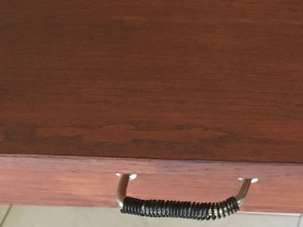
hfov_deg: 17.7
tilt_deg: -46.6
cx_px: 467
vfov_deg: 14.9
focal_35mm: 98
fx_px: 858
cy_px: 26
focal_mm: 4.15
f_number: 2.2
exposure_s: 1/25
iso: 200
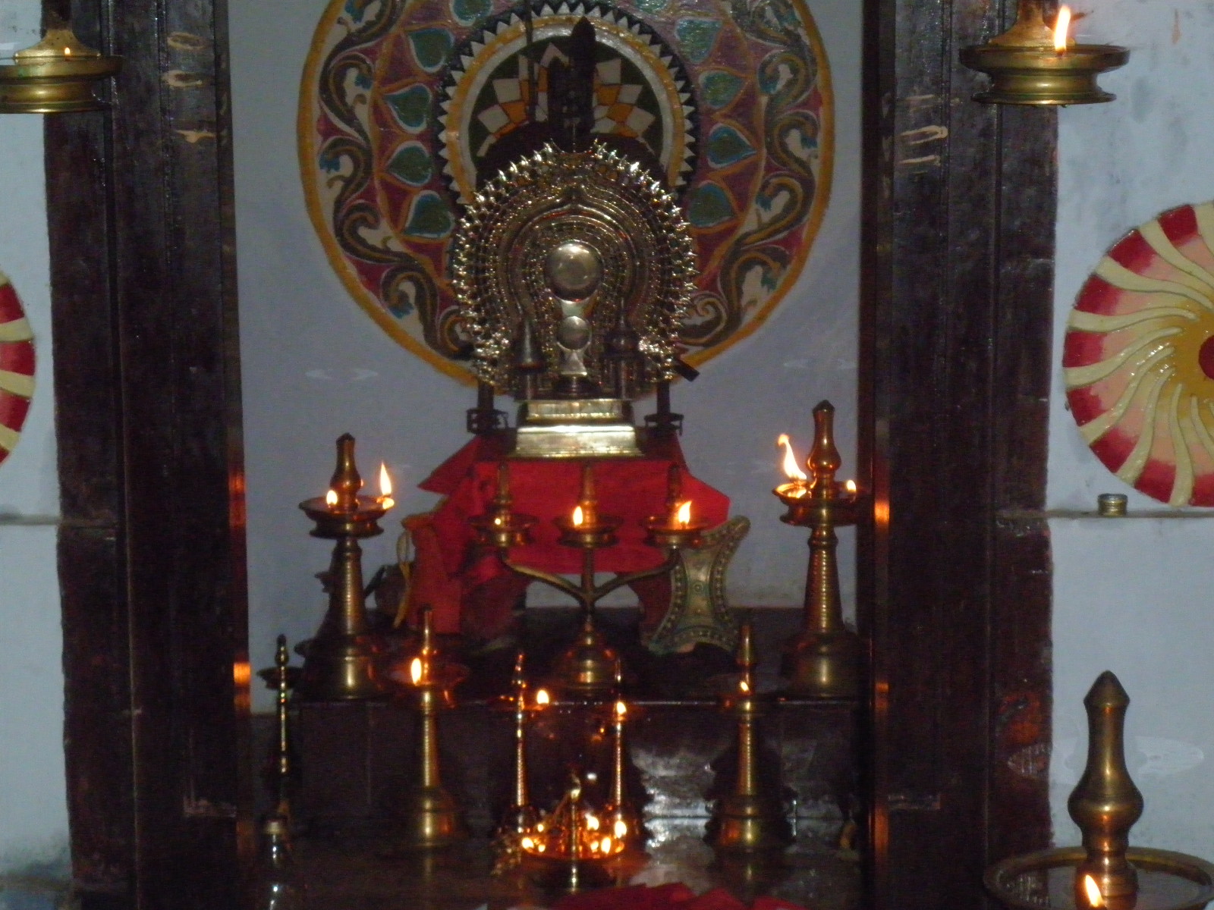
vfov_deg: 14.6
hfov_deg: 19.4
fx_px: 3542
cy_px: 455
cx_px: 607
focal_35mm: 101
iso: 800
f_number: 5.4
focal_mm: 17.8
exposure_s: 1/100
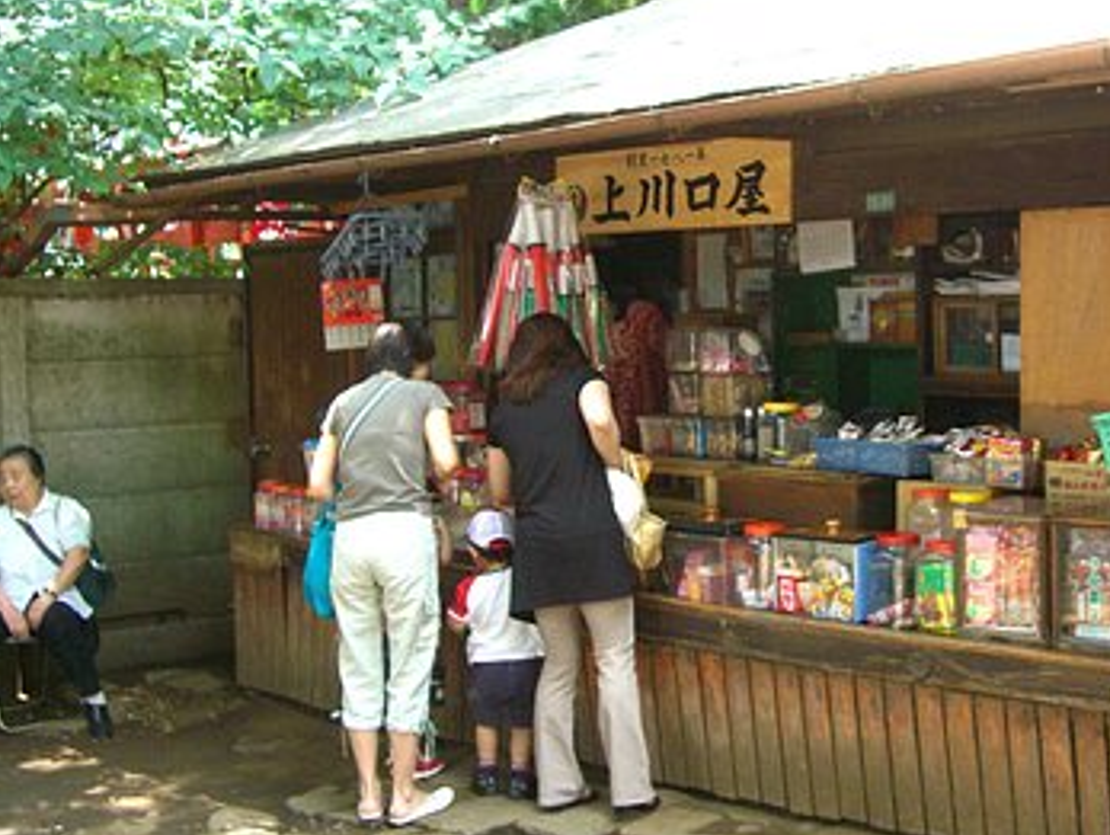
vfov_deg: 26.1
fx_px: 1798
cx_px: 765
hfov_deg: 33.9
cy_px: 381
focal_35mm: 56
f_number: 2.8
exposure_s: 1/100
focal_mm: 7.9
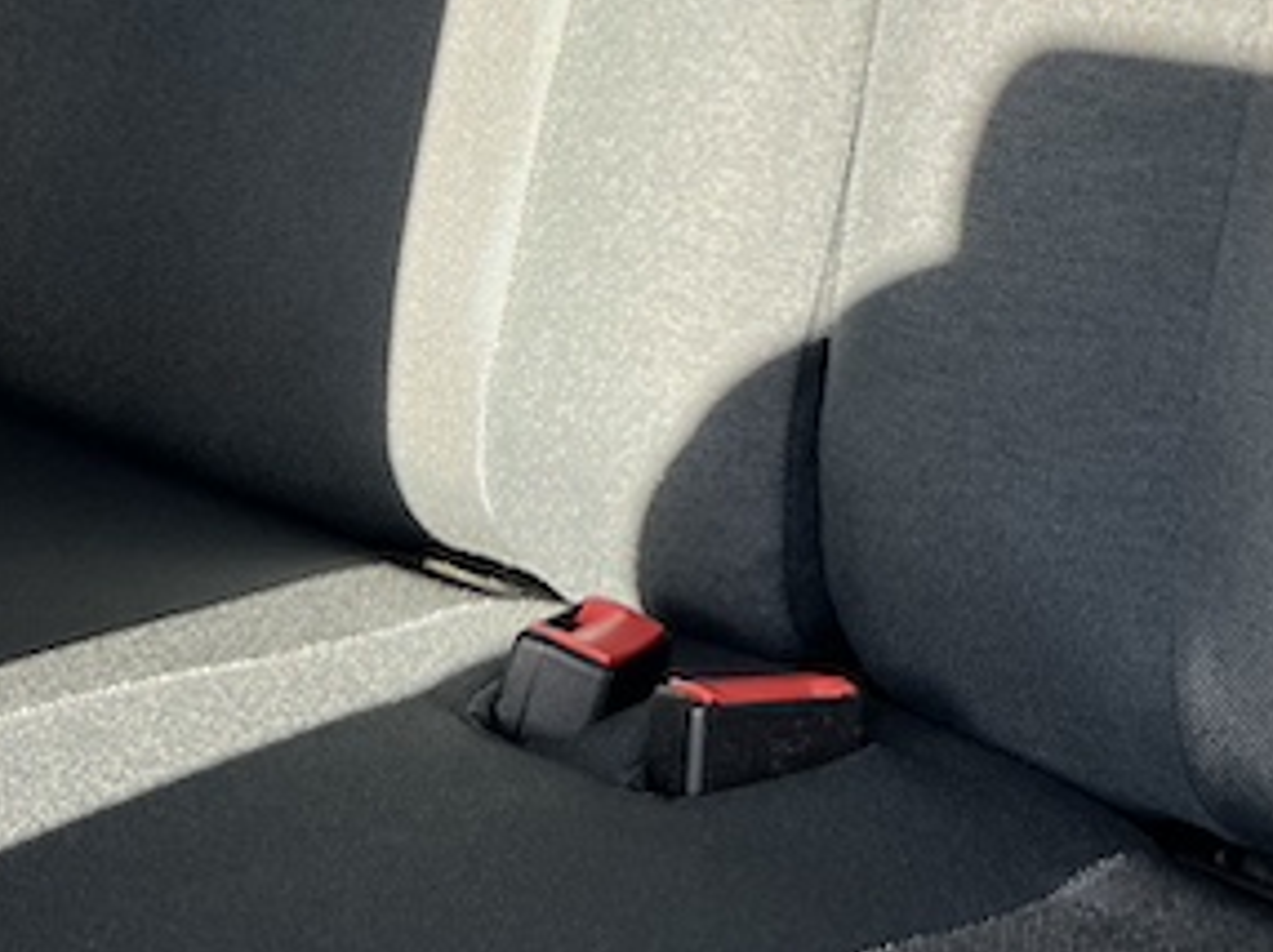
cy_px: -289
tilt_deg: -12.5
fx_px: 3344
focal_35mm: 91
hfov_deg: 21.3
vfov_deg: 15.4
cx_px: 1028
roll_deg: +0.3
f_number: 1.5
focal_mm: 5.7
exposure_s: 1/205
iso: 40
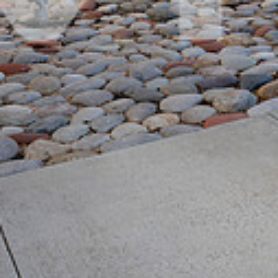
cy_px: -179
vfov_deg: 19.6
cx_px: 258
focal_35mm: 72
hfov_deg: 23.3
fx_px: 654
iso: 200
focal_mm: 24
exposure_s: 1/125
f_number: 8
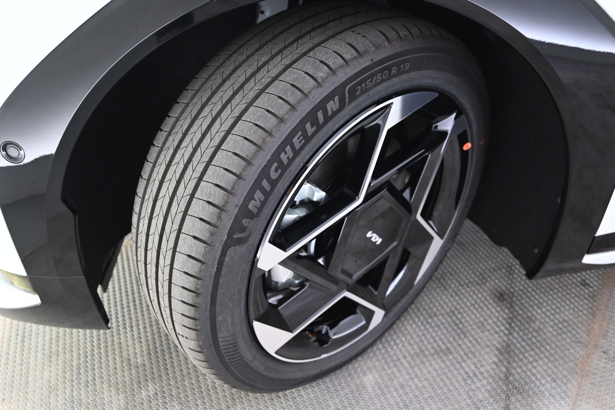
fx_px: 530
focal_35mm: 31
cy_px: 205
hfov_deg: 60.3
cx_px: 308
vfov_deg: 42.3
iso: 3200
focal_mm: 31
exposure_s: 1/60
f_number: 4.8
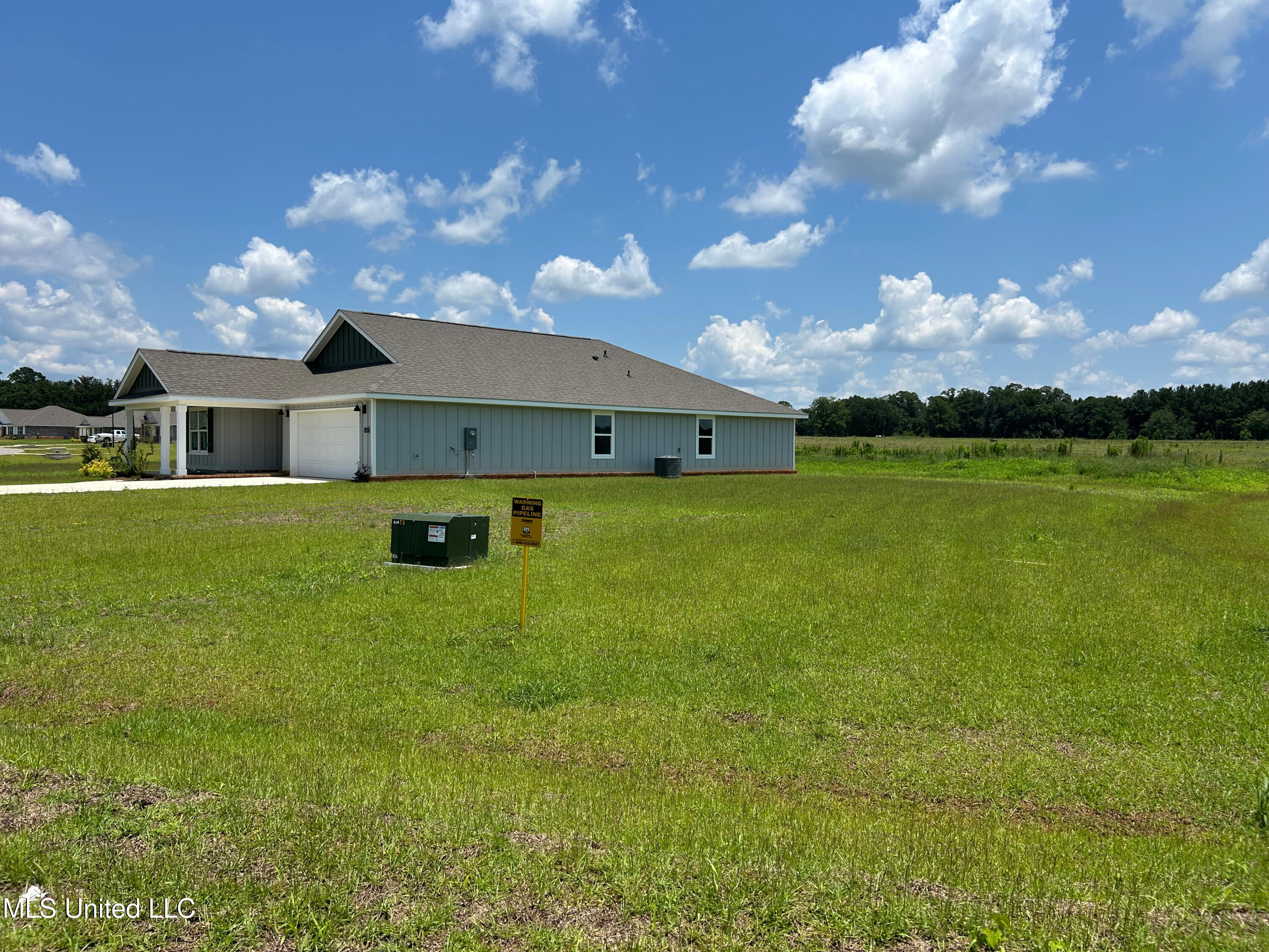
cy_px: 476
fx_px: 953
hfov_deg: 67.3
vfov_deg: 53.1
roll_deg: -0.1
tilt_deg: -1.8
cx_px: 634
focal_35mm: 26
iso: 50
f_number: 1.5
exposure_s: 1/5882
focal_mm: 5.7
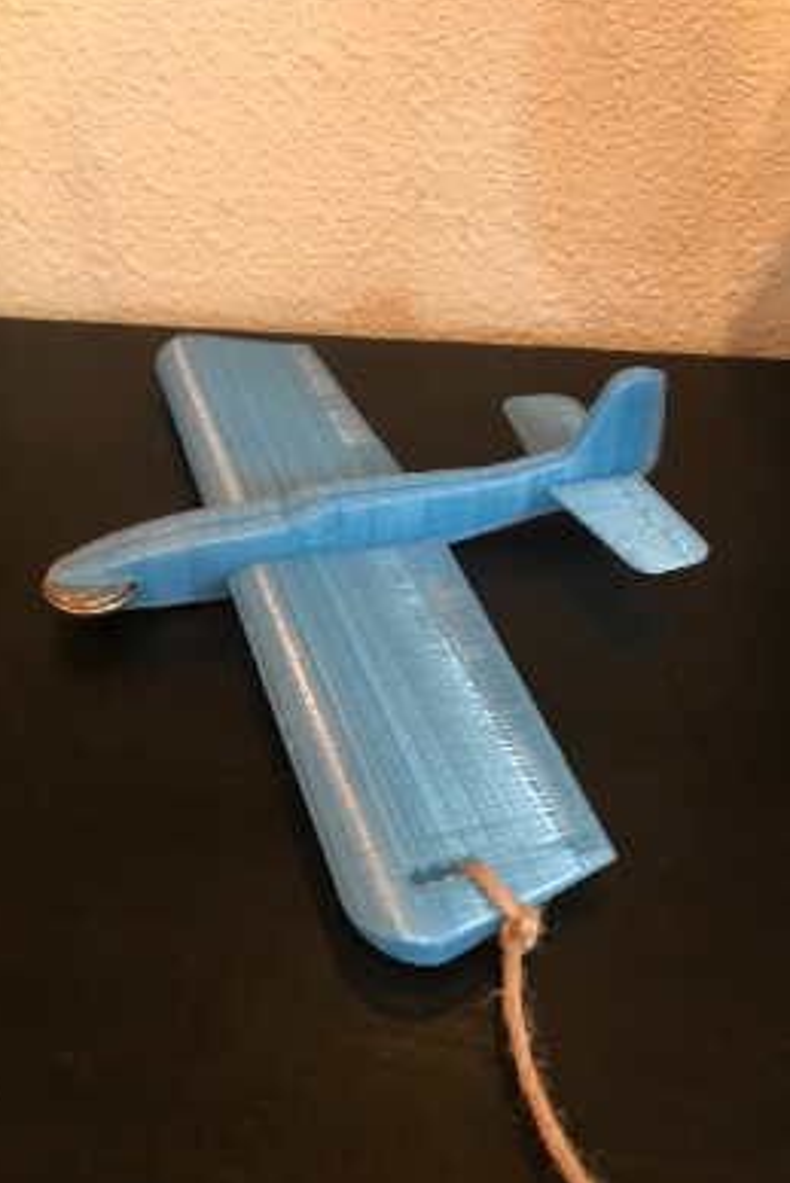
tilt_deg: -40.7
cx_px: 336
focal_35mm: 30
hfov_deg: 43.5
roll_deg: +0.5
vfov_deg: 61.9
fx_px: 987
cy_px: 588
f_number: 1.8
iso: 100
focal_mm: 3.99
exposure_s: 1/5
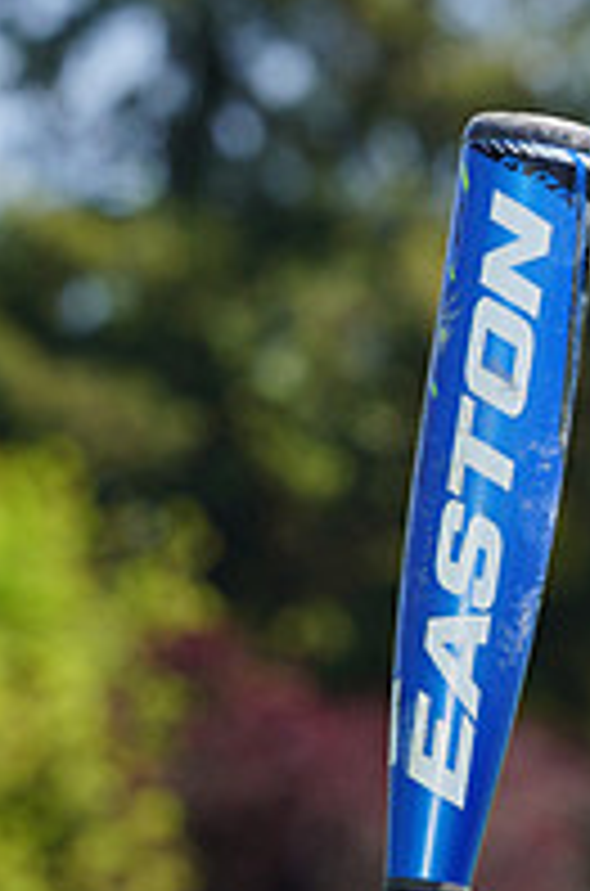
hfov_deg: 2.3
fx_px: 14728
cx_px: 680
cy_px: 1215
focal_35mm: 596
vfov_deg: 3.5
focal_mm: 203
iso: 100
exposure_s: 1/160
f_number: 9
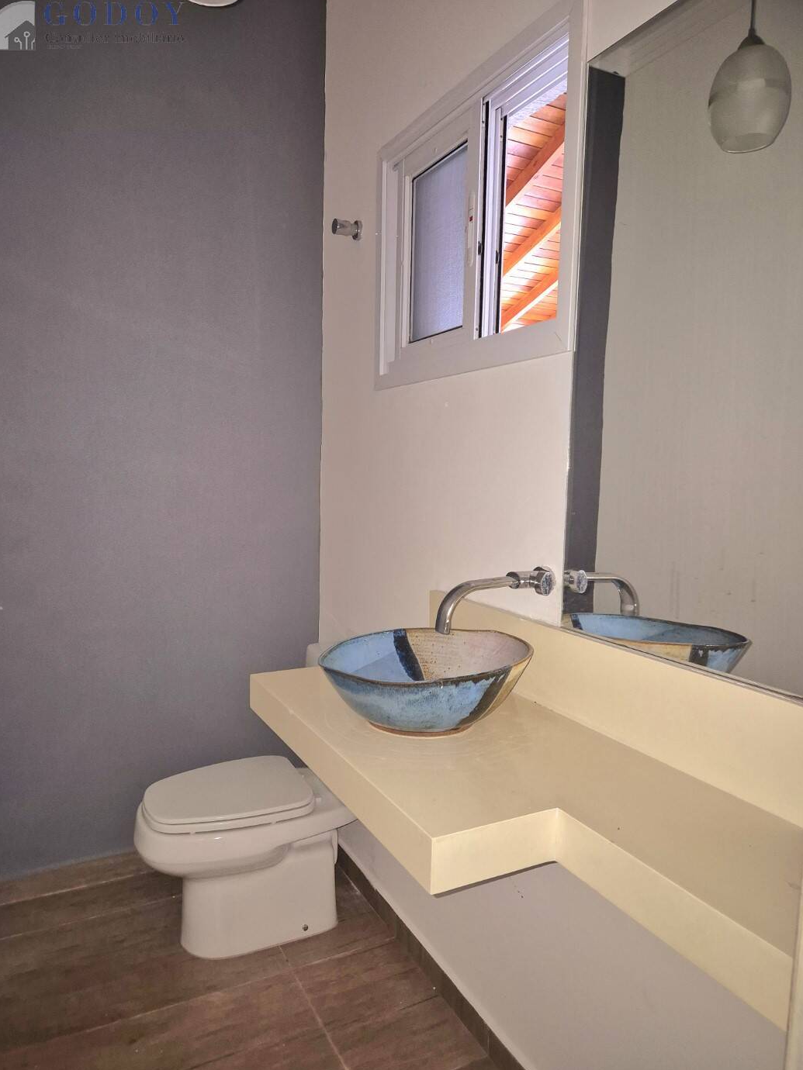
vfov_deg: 71.6
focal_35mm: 24
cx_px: 391
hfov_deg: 56.8
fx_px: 742
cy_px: 546
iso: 500
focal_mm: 5.4
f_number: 1.8
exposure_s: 1/8
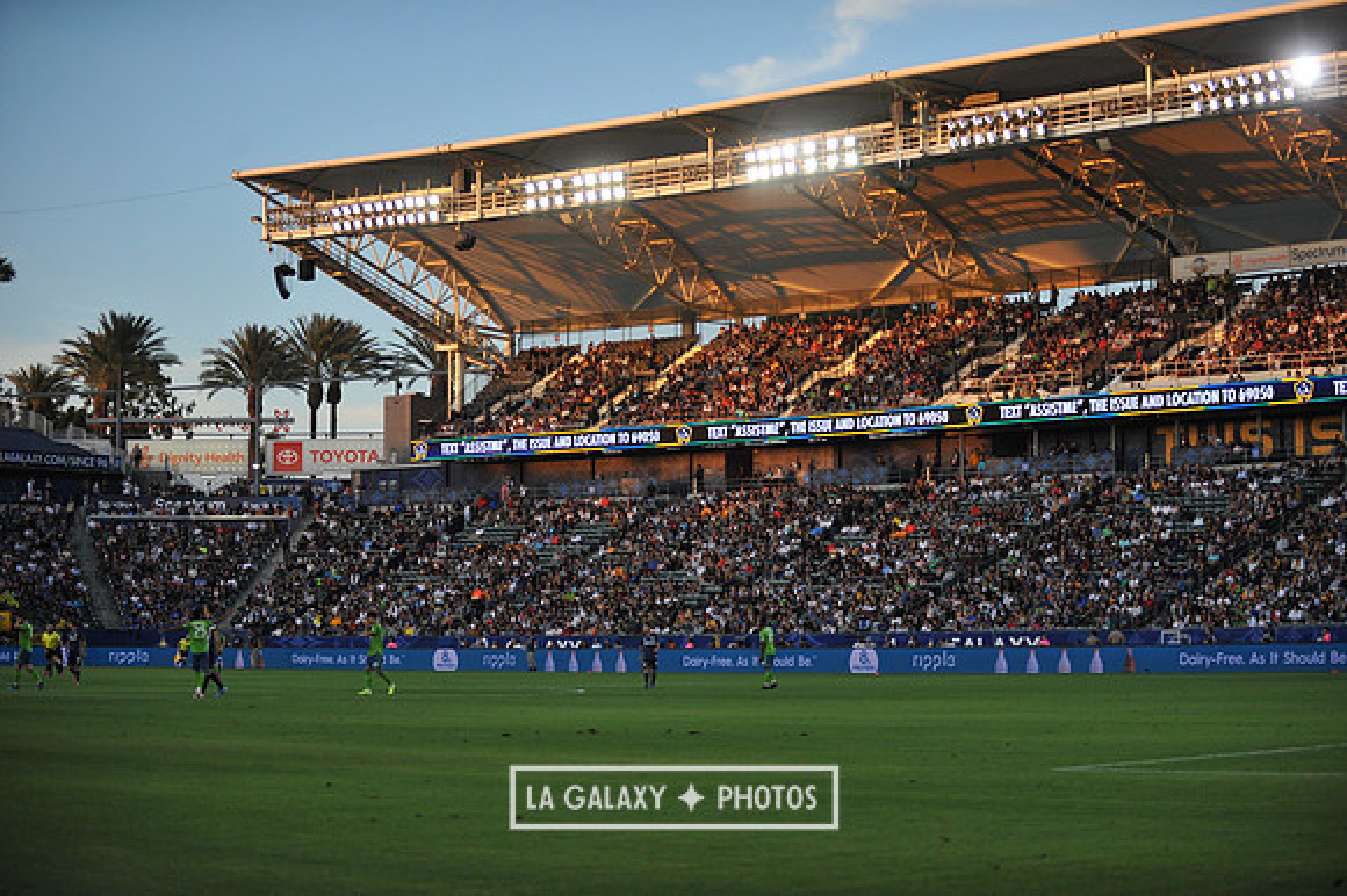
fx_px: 2618
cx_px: 674
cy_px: 448
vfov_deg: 19.4
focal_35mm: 70
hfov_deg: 28.9
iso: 1600
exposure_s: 1/4000
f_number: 2.8
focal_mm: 70
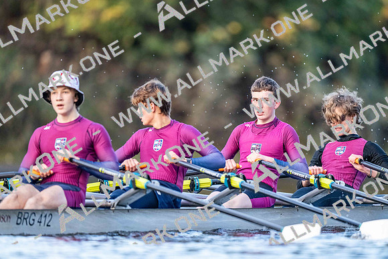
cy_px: 130
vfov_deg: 2.3
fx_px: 6468
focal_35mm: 600
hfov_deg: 3.4
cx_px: 194
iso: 4500
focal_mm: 600
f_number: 4
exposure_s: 1/2500
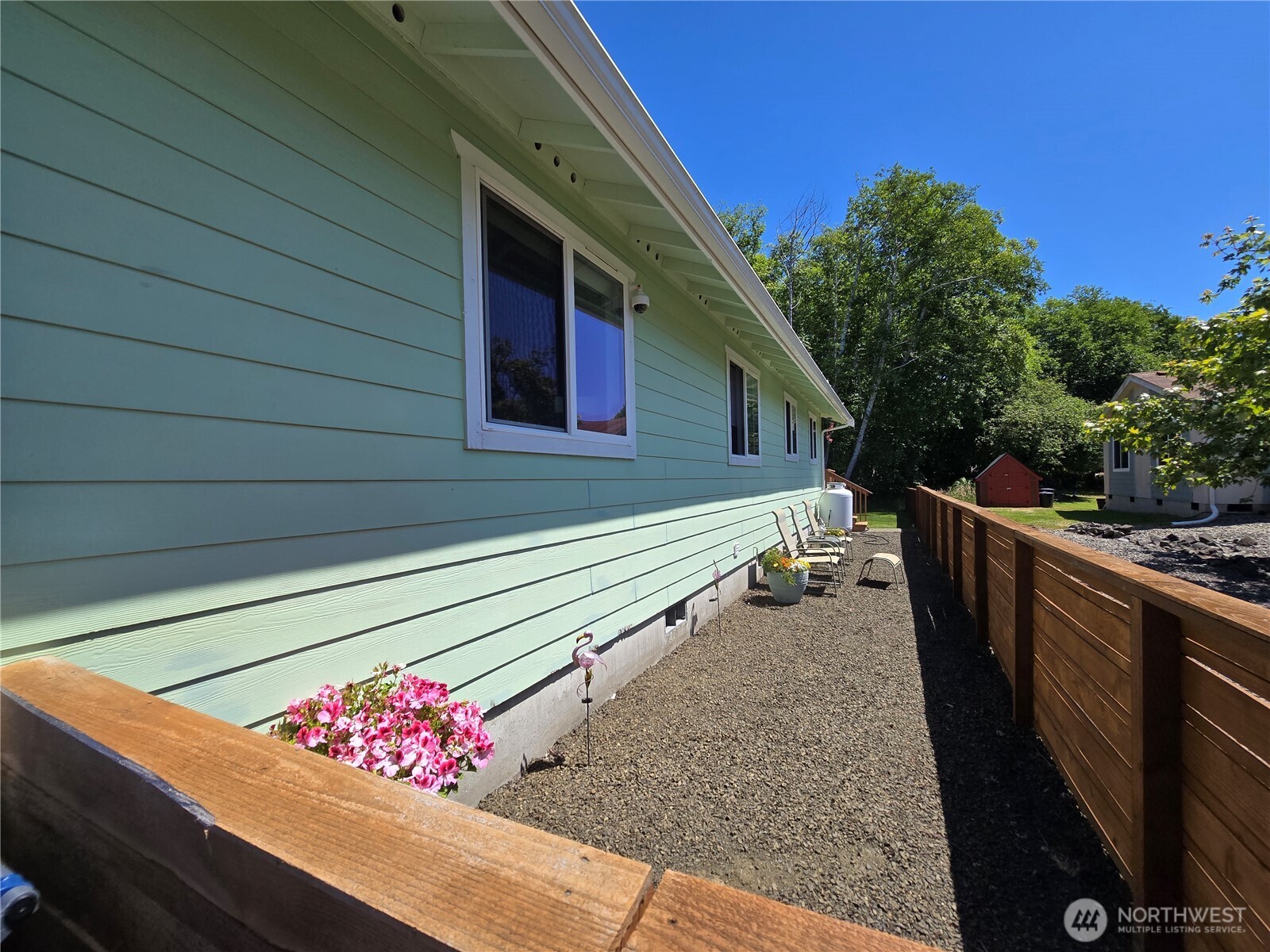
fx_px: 477
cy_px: 476
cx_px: 635
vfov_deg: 89.9
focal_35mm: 13
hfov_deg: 106.2
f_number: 2.2
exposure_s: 1/1824
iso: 50
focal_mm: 2.2
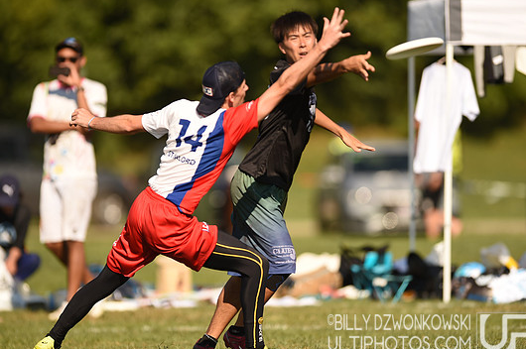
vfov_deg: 3.1
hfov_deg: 4.7
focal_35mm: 438
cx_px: 264
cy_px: 172
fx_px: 6392
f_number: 3.2
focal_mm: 400
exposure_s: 1/2000
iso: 100
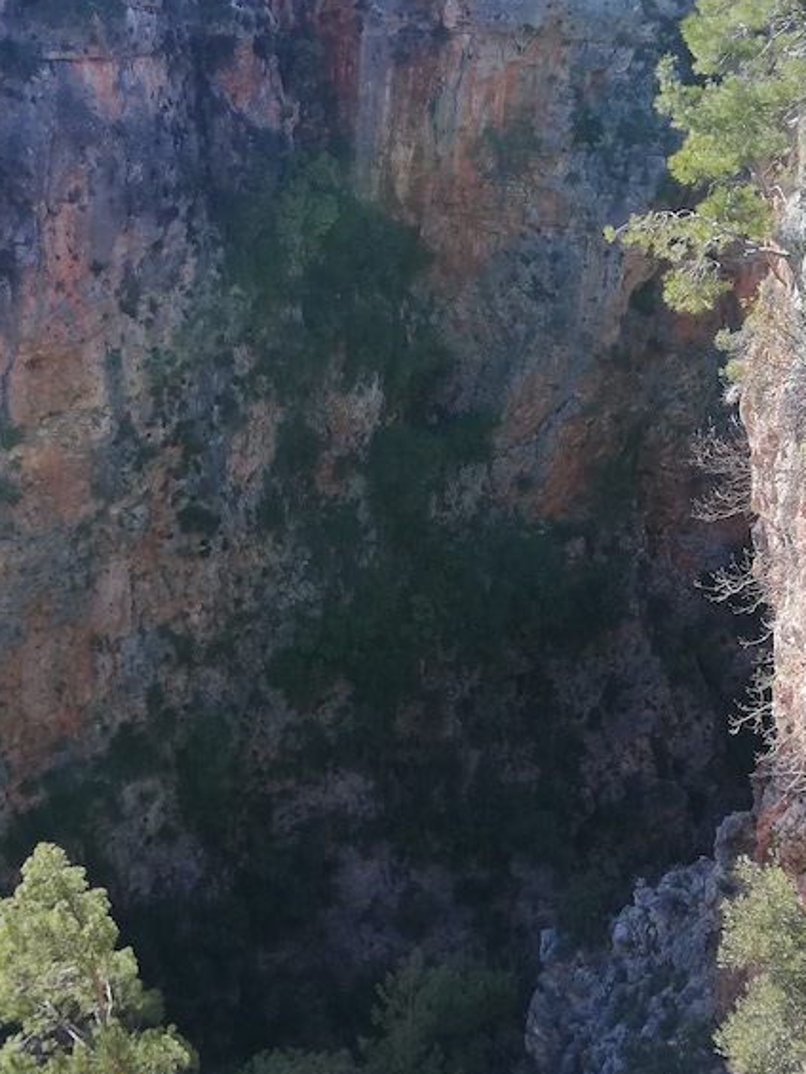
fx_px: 1645
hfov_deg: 27.4
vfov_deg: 36.0
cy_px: 646
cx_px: 295
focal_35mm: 53
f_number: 2.2
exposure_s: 1/267
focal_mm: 3.81
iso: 50
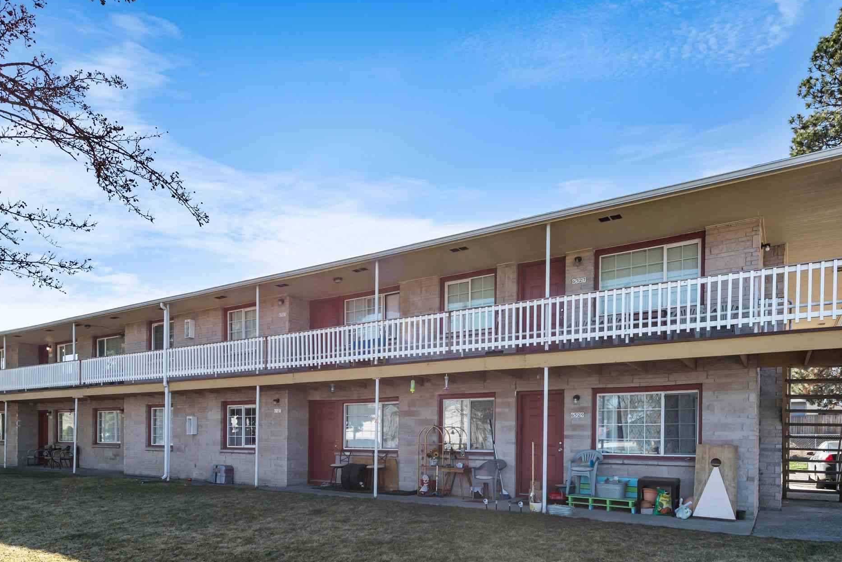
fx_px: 538
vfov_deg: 51.9
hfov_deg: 76.0
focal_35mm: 23
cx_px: 444
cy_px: 443
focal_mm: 14
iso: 320
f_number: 8
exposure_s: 1/800
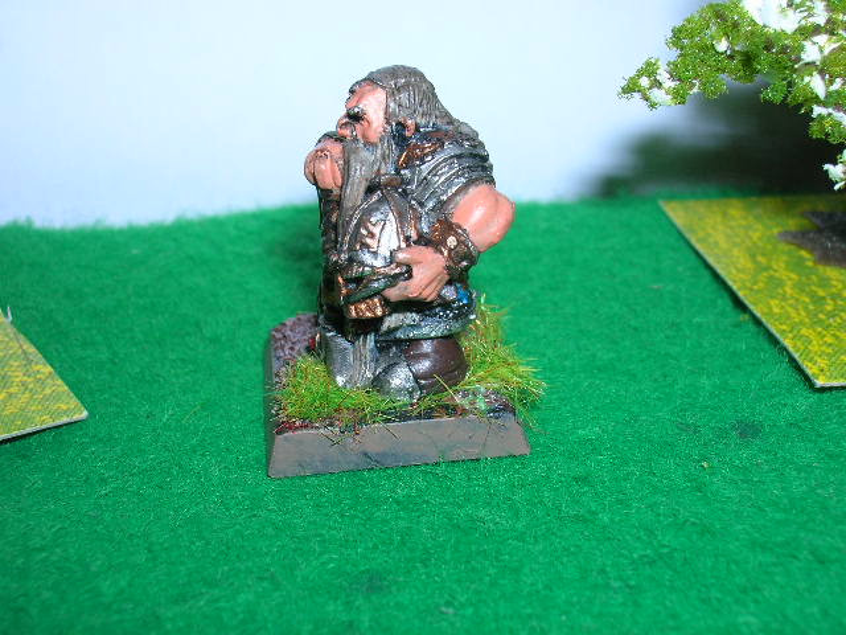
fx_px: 1124
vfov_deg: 31.5
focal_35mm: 46
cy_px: 318
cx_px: 423
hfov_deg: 41.2
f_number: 5.4
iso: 50
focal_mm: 7.7
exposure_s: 1/60.1
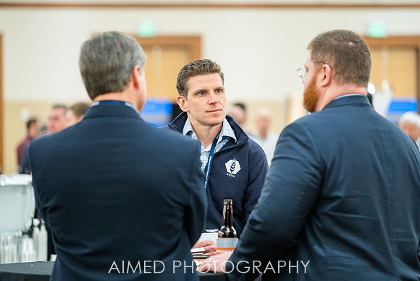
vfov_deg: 9.9
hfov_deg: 14.8
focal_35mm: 138
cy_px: 140
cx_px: 210
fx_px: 1616
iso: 3200
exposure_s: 1/160
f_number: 2.8
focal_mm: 134
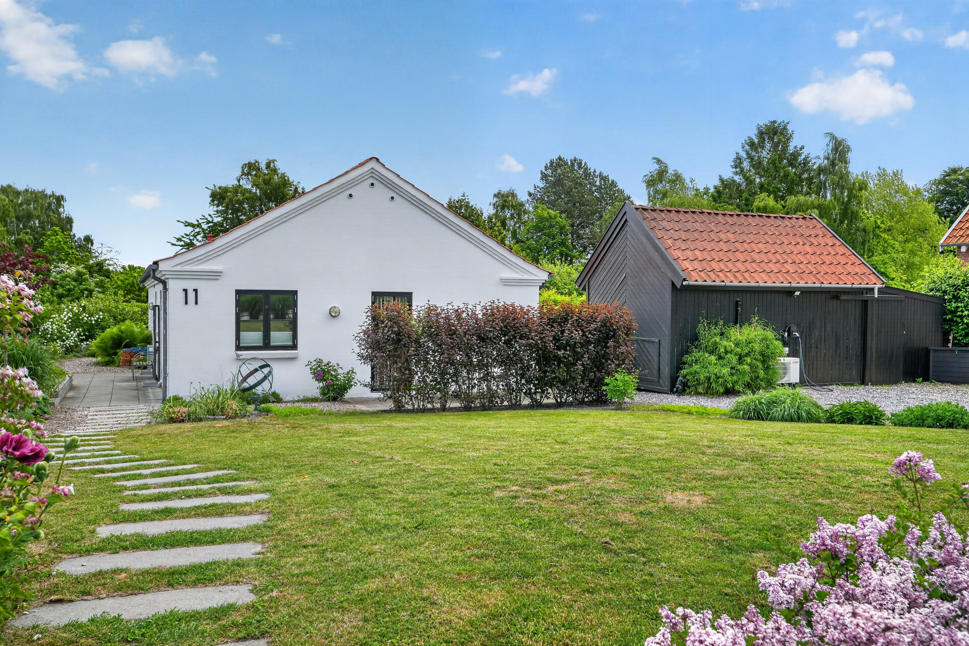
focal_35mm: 31
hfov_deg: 60.3
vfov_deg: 42.3
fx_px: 834
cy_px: 323
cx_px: 484
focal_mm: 31
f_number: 8
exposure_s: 1/160
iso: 400
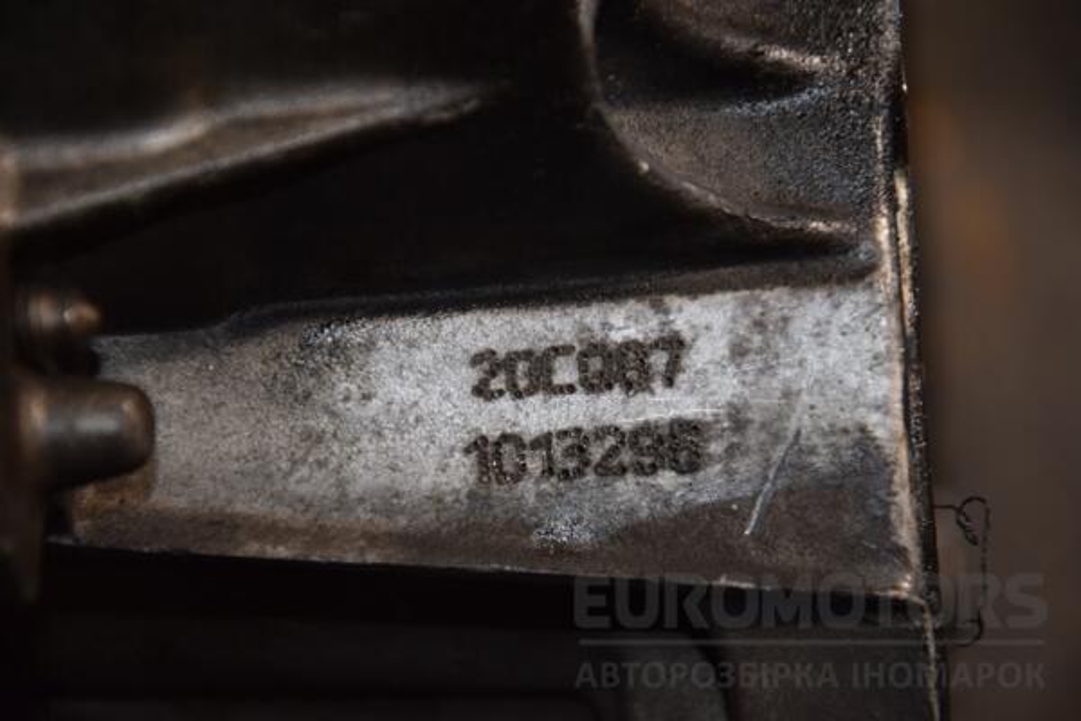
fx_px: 4729
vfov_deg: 8.7
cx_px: 540
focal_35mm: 158
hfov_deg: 13.0
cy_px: 360
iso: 800
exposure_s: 1/60
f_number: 5.6
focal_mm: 105
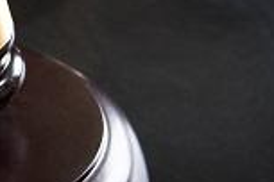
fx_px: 2116
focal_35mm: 278
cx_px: -231
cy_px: -131
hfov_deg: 7.2
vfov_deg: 4.9
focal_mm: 35
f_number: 2
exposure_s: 1/80
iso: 500
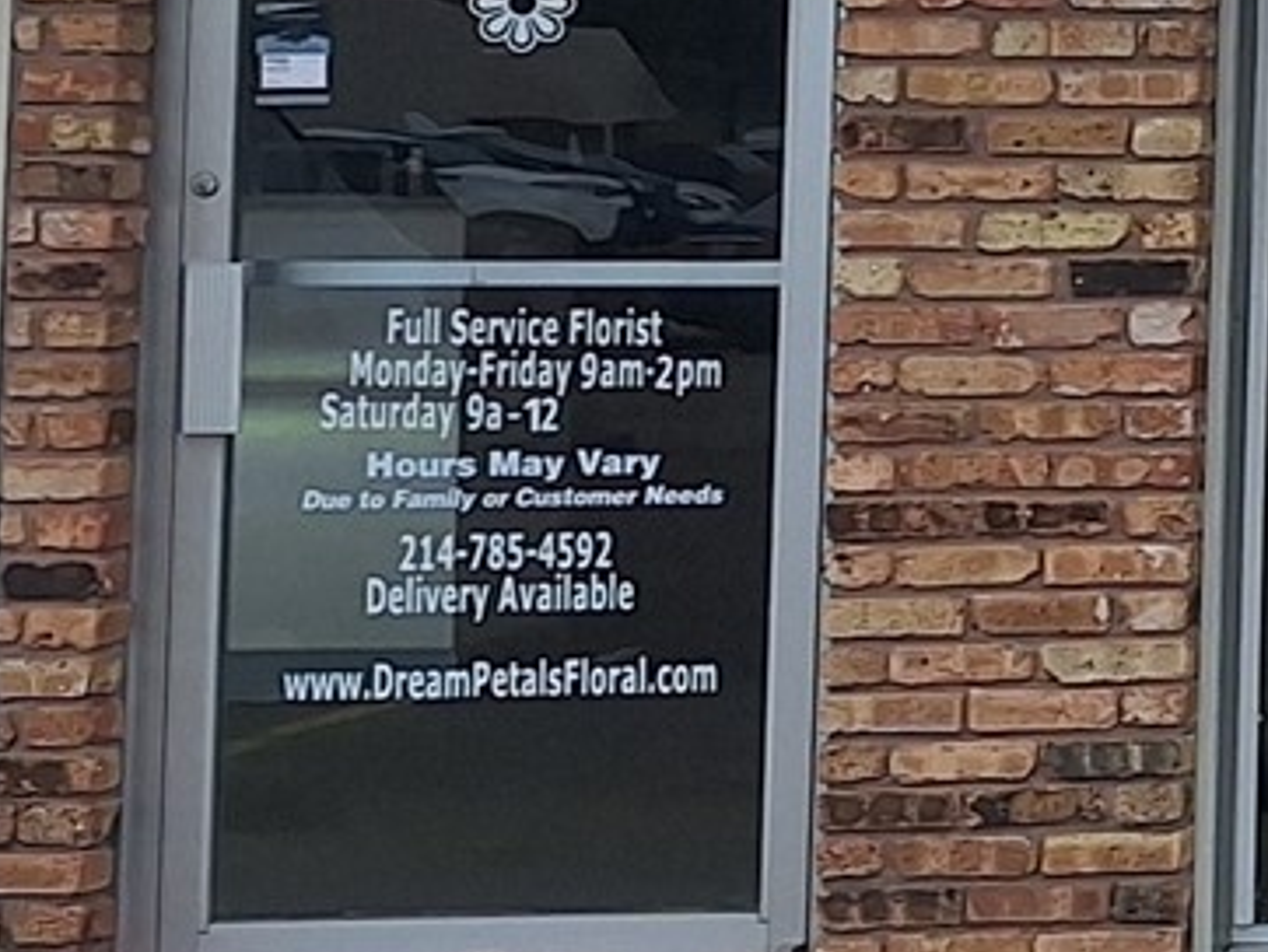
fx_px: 4765
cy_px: -112
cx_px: 3268
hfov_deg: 11.7
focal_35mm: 130
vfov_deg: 11.2
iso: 40
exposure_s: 1/473
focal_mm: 5.54
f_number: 1.8
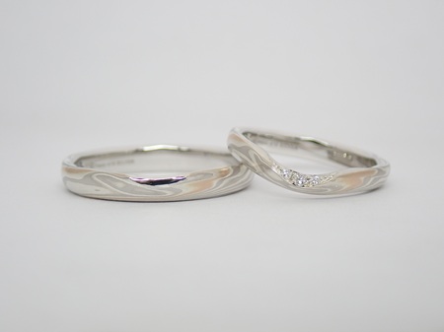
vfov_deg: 19.1
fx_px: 987
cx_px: 222
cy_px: 166
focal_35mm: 77
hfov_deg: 25.3
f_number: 4.1
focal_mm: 13.65
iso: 200
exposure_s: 1/125
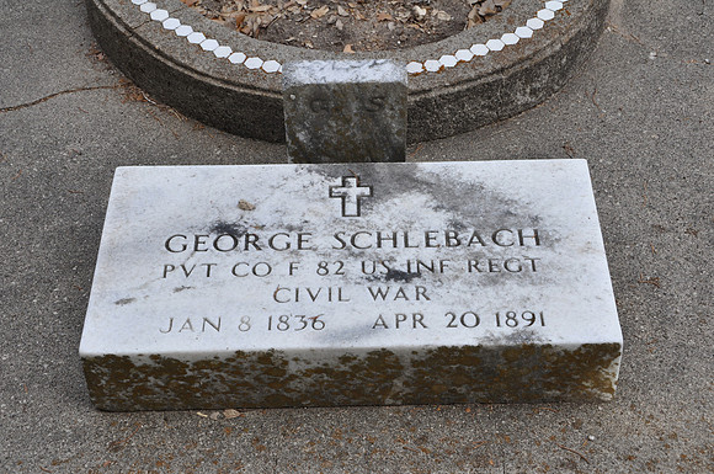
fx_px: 1188
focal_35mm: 60
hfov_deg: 33.4
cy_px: 237
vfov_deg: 22.6
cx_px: 357
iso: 200
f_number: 9
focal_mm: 40
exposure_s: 1/80
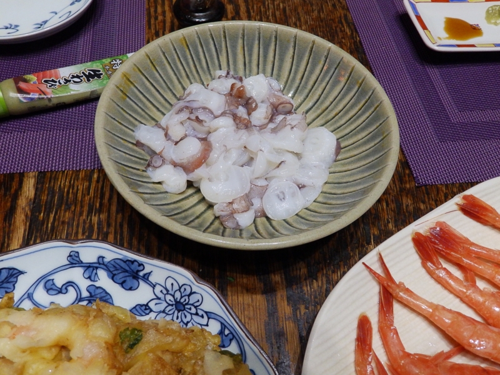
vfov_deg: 44.2
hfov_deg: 56.8
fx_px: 462
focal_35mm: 32
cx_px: 250
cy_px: 188
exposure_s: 1/30
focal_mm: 5.7
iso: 640
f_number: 3.7
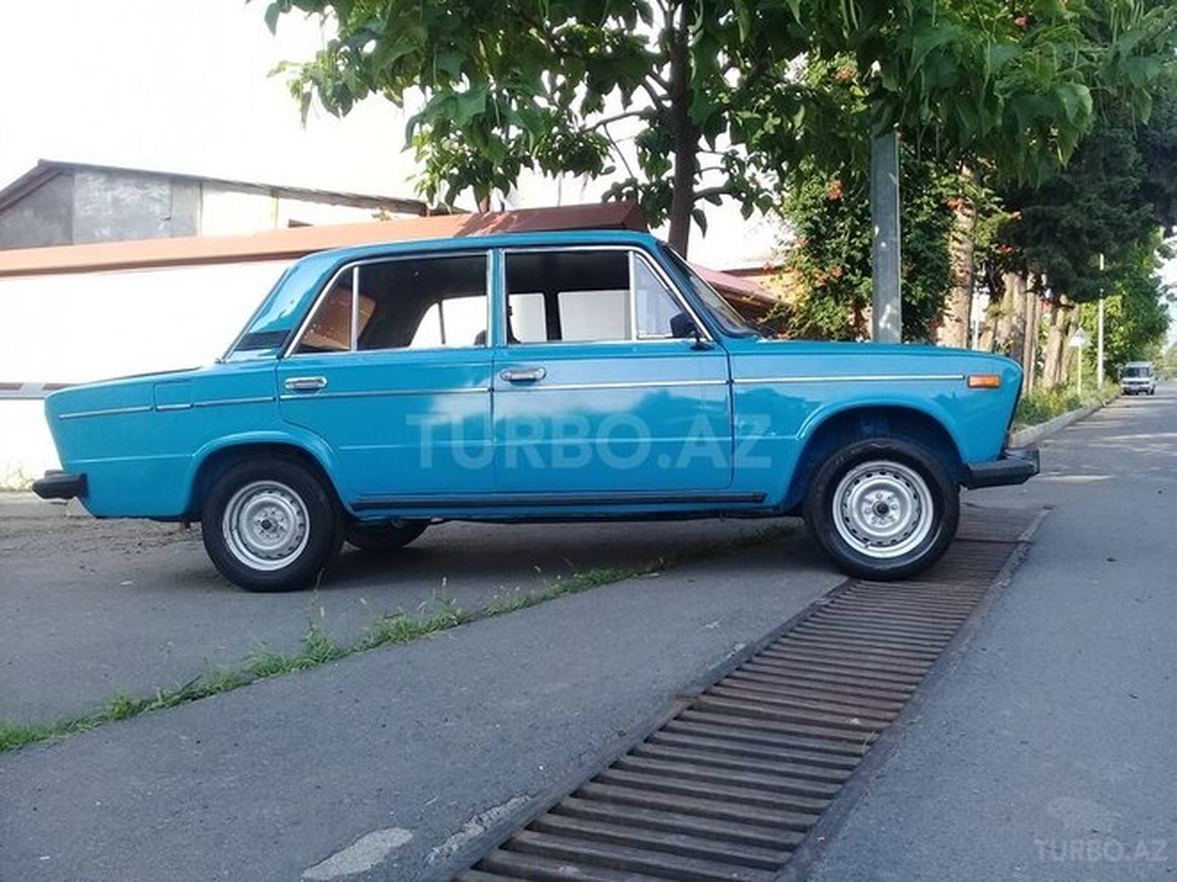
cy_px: 441
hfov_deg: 58.4
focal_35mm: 31
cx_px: 588
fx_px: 1054
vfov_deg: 45.4
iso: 50
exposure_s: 1/300
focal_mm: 3.3
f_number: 2.2
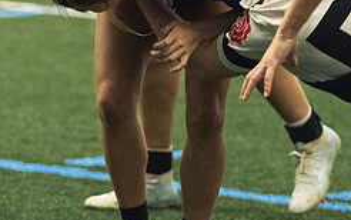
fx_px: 4479
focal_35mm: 468
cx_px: 47
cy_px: 129
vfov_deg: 2.8
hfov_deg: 4.5
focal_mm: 130
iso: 8000
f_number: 2.8
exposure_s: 1/500
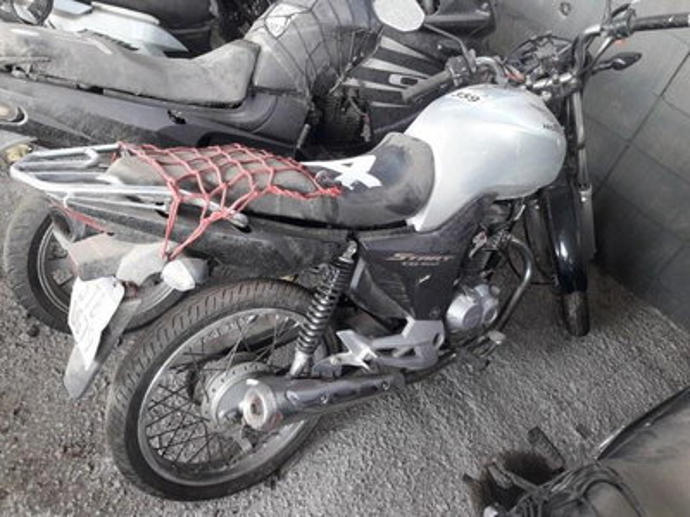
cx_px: 345
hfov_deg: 63.4
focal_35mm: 28
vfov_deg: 49.7
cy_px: 258
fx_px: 558
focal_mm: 3.7
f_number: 1.9
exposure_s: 1/40
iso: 50
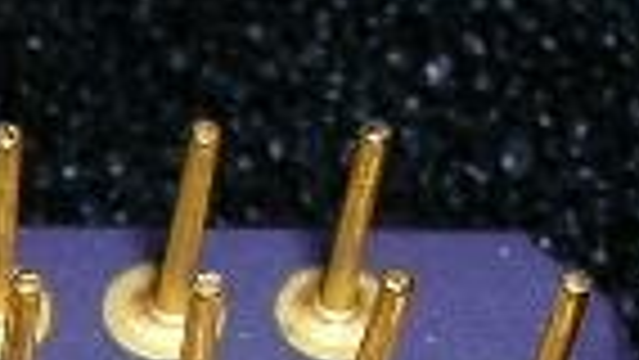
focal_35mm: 283
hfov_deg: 7.5
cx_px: -338
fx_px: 4797
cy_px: 1188
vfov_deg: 4.1
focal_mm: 7.7
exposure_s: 1/60.1
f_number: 5.4
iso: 50
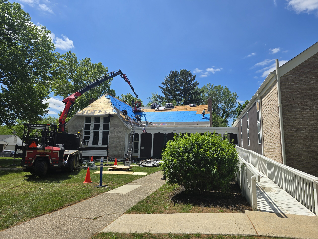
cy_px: 120
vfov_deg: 58.9
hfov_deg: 73.9
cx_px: 159
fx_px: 211
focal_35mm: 23
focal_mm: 6.3
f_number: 1.7
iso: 12
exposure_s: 1/852
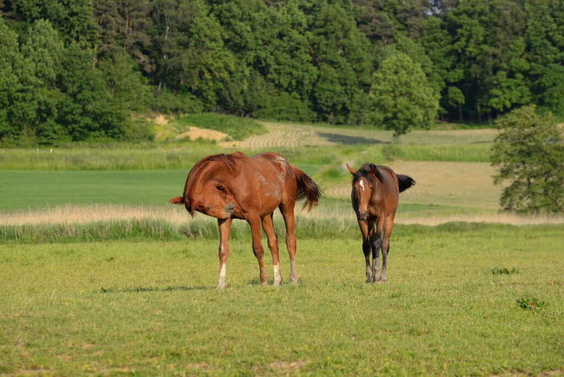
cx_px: 282
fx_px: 3135
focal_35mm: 200
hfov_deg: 10.3
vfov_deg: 6.9
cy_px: 188
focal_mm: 200
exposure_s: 1/500
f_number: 8
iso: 250
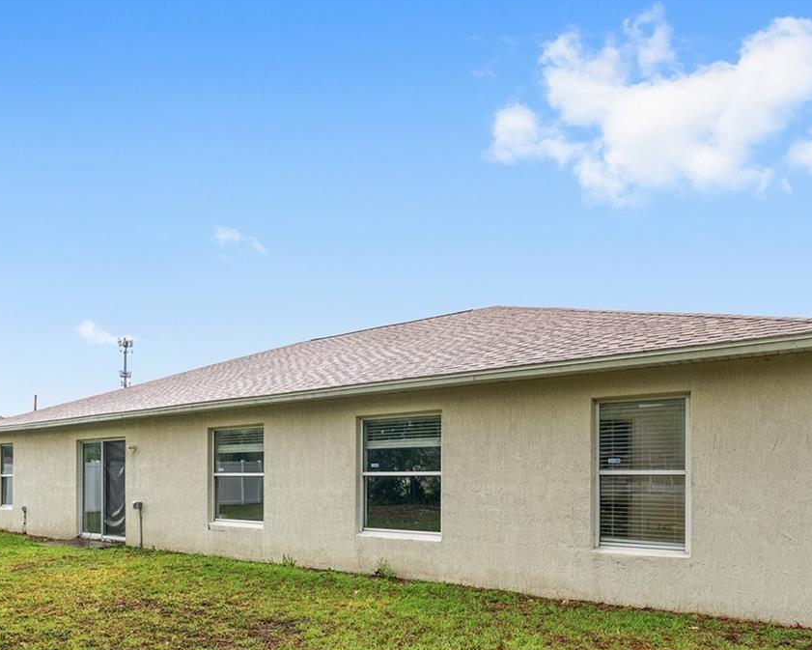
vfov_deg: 54.5
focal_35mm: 25
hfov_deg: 67.9
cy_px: 477
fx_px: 601
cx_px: 357
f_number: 7.1
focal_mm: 14
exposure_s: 1/100
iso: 400
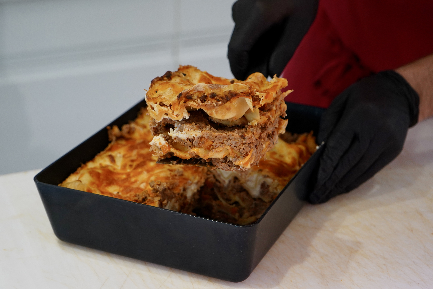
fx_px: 830
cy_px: 144
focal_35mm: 69
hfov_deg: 29.2
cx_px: 216
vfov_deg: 19.7
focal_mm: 69
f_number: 5.6
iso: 2500
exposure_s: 1/160
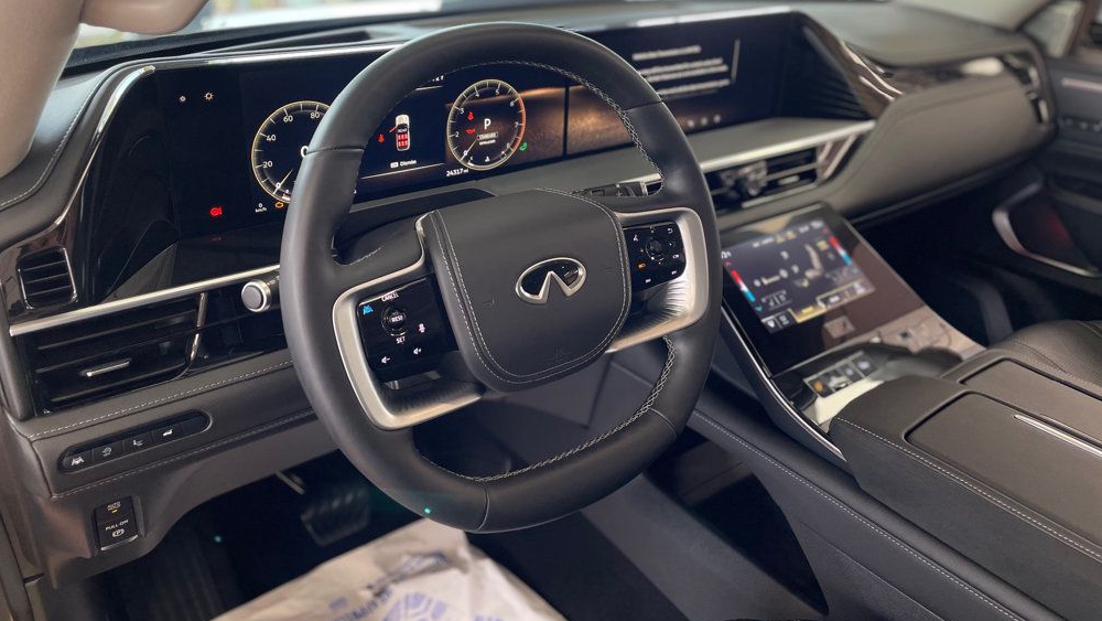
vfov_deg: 39.9
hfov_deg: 66.1
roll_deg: -2.7
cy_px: 231
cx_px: 553
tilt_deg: -22.5
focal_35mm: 29
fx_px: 848
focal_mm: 4.2
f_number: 1.6
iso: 64
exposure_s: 1/120
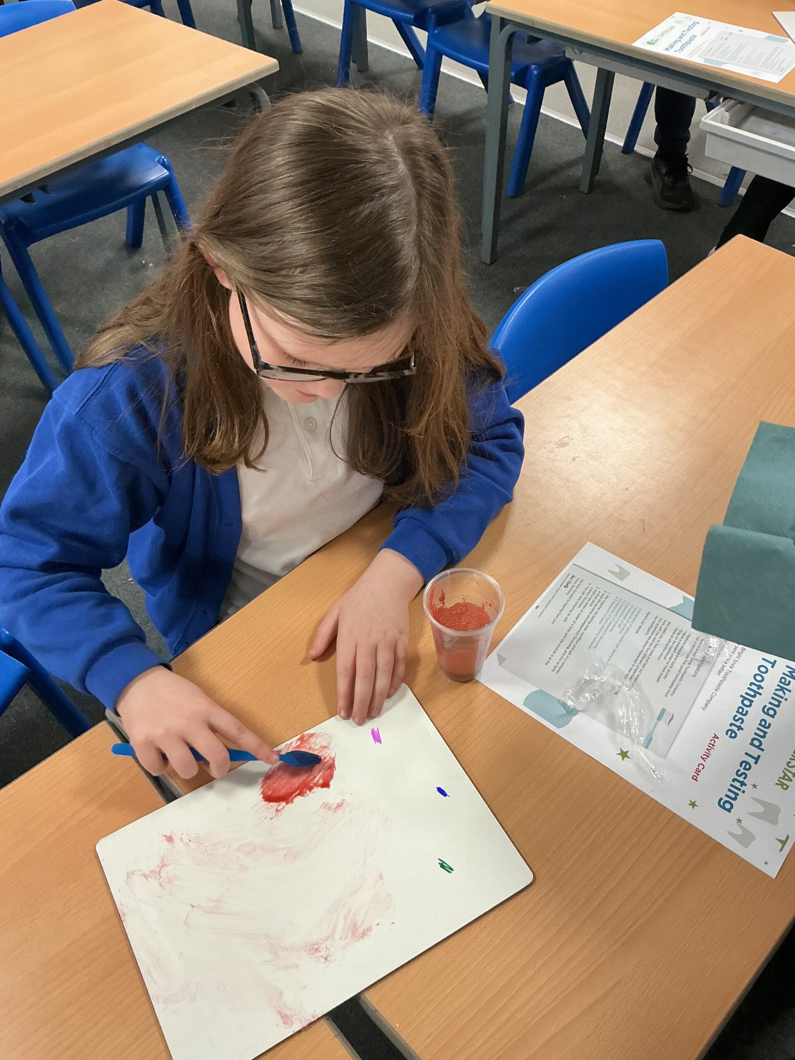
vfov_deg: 61.7
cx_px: 398
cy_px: 530
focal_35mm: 29
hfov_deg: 48.2
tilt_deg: -51.9
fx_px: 888
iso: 125
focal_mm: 3
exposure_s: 1/60
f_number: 1.8
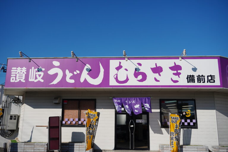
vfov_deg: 40.3
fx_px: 207
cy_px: 76
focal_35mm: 33
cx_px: 114
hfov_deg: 57.7
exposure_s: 1/2500
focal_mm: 21.8
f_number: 4
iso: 100
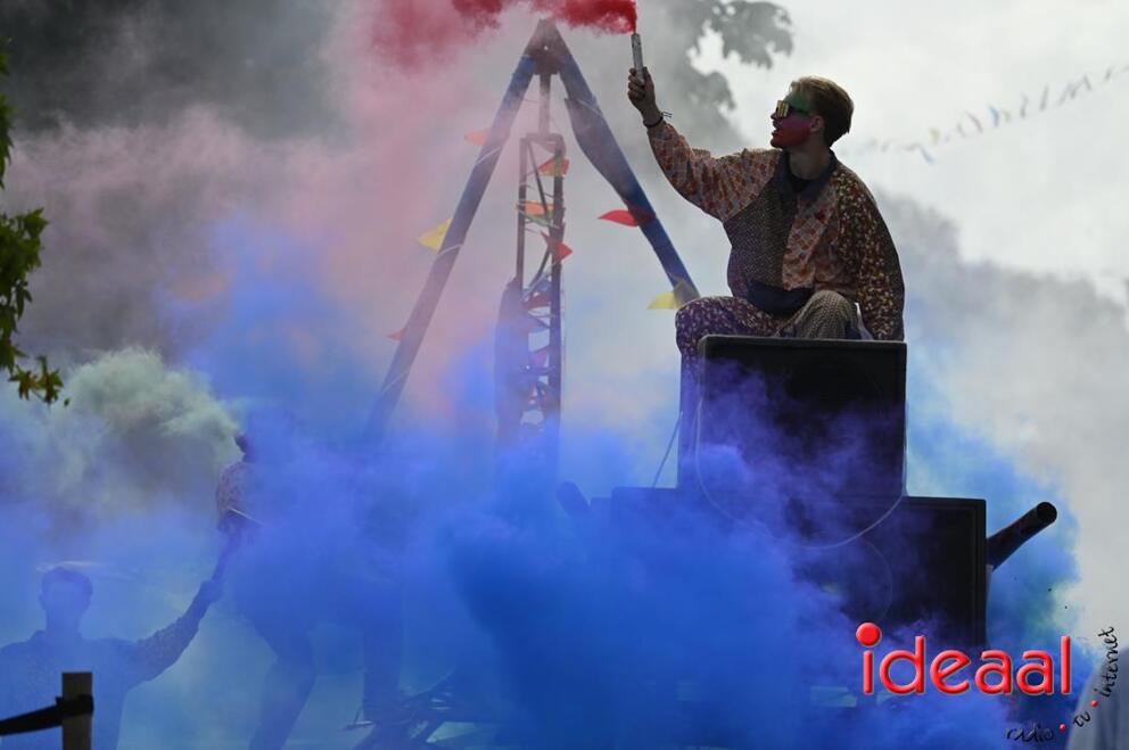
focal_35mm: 400
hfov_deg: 5.2
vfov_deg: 3.4
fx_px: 12530
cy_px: 375
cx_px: 564
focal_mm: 400
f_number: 5.6
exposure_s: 1/2000
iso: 320
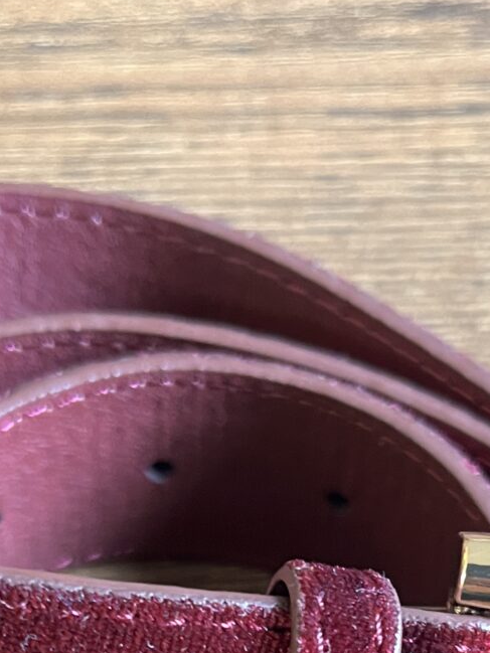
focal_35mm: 82
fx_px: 1547
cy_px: 844
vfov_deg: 21.6
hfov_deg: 18.0
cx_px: 305
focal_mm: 5.1
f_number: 1.6
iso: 640
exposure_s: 1/35
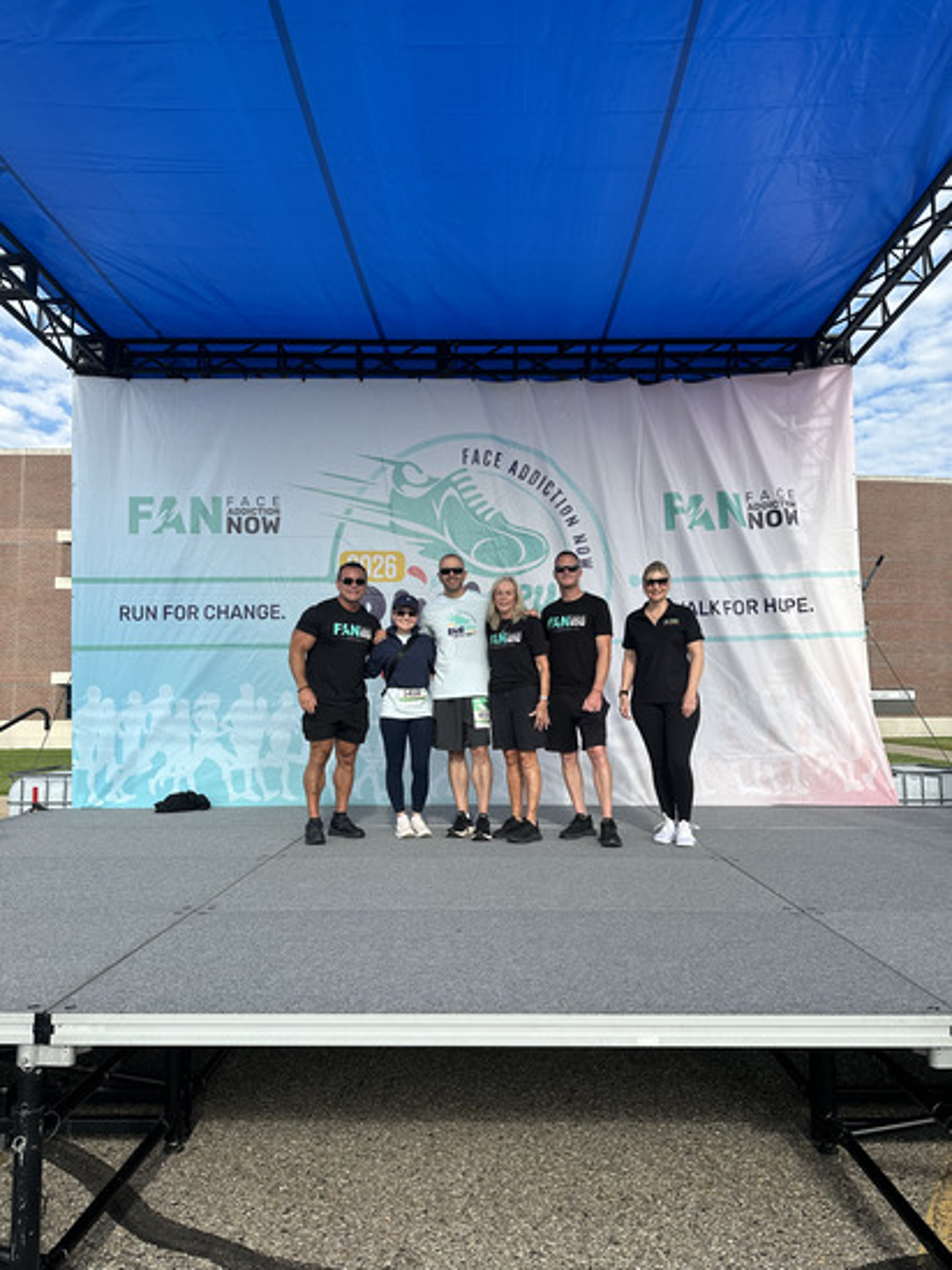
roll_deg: -0.2
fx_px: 881
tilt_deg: +4.7
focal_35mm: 24
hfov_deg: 56.8
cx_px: 476
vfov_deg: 71.6
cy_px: 635
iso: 80
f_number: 1.78
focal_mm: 6.86
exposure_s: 1/3058
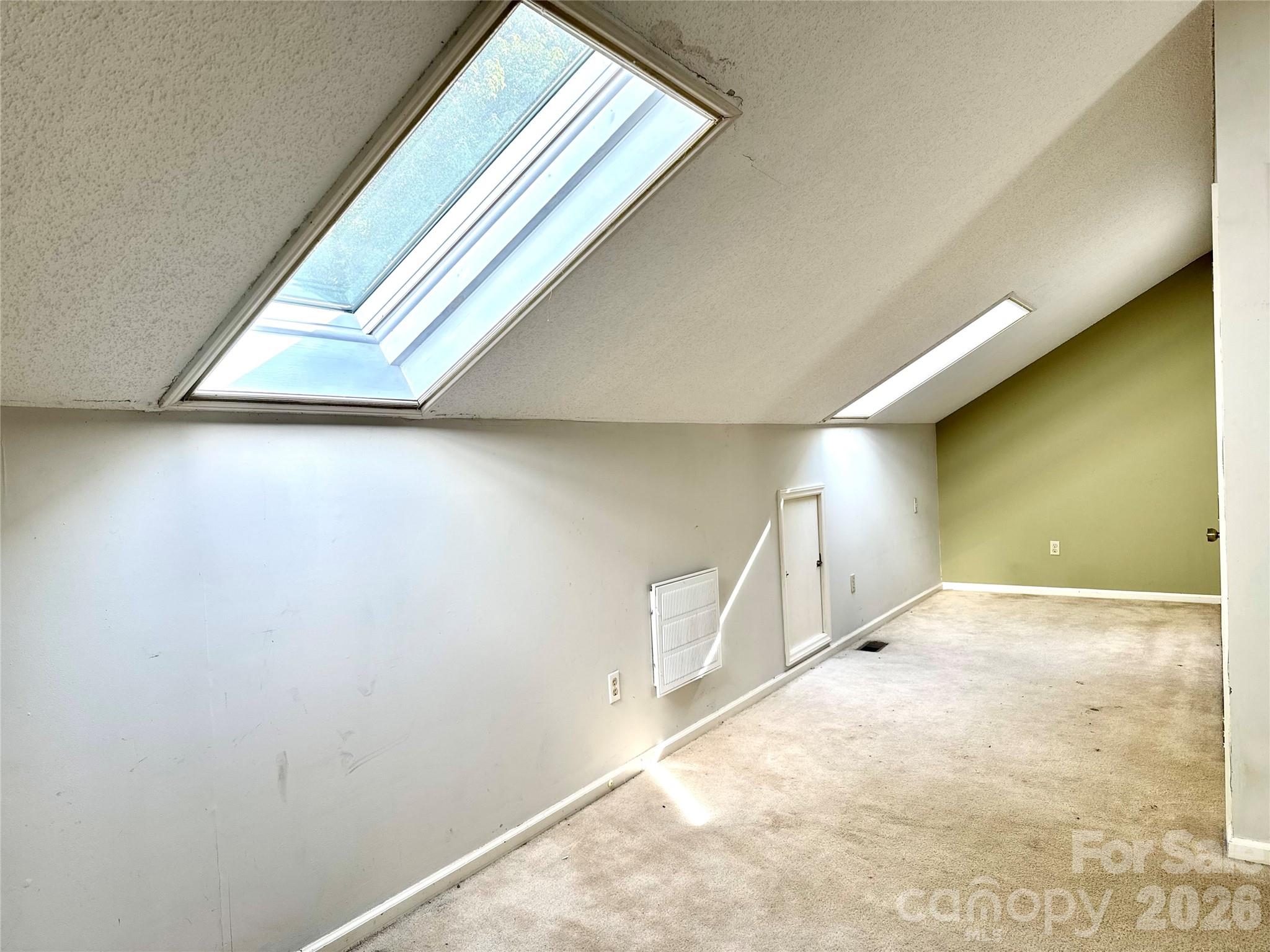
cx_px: 635
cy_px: 476
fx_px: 881
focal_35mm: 24
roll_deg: +2.6
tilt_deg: -1.7
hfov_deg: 71.6
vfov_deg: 56.8
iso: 64
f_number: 1.78
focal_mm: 6.76
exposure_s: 1/183
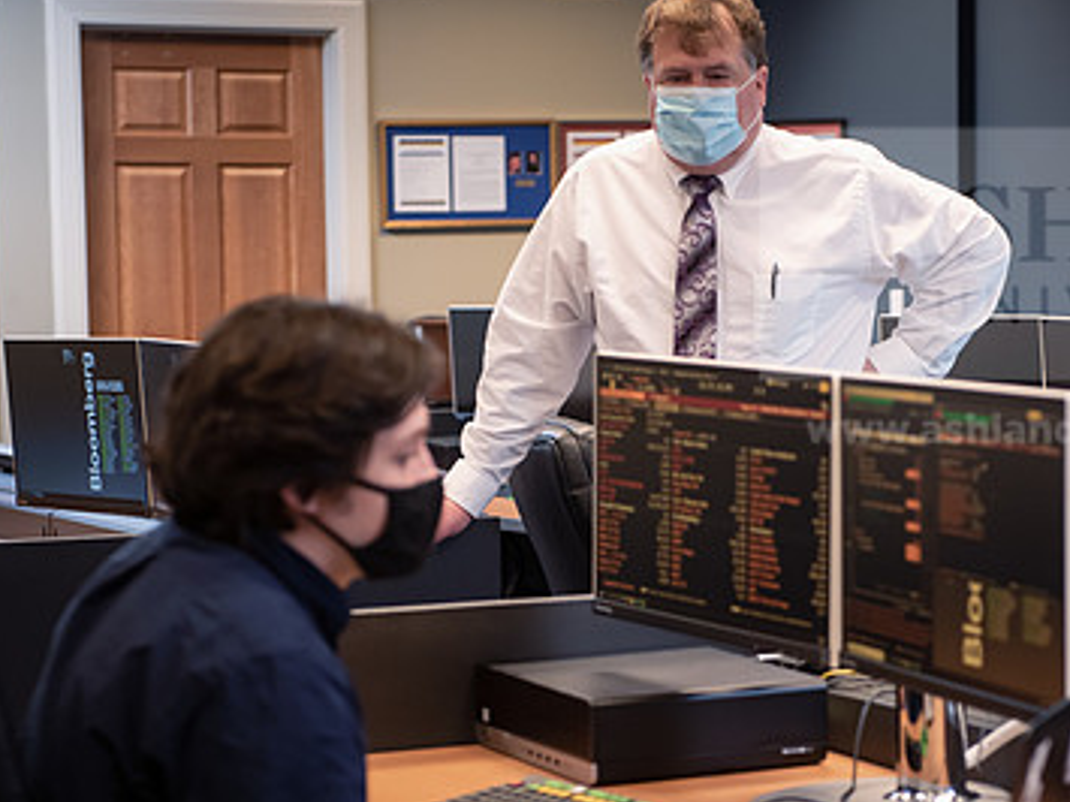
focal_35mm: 110
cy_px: 493
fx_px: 3399
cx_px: 669
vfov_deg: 13.4
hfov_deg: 17.9
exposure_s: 1/125
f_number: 3.5
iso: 1250
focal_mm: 70
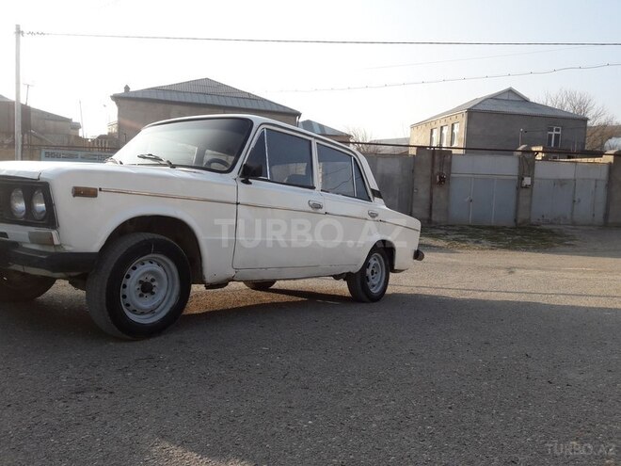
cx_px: 310
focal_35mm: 28
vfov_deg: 49.7
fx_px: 502
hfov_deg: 63.4
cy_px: 233
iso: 40
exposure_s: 1/771
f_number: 1.9
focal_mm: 3.7
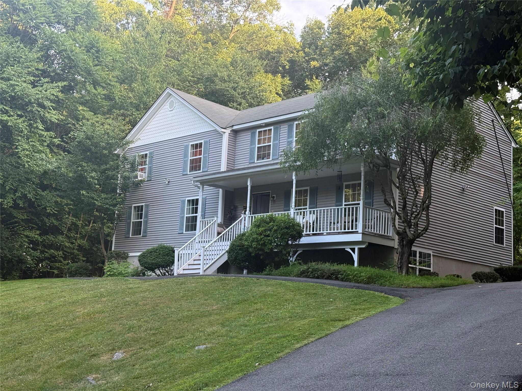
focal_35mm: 48
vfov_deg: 30.3
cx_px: 261
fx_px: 724
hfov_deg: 39.7
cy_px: 196
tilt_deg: +10.4
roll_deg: -2.9
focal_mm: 6.76
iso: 125
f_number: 1.78
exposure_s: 1/242
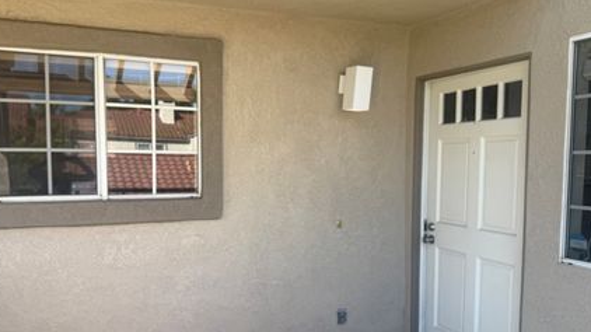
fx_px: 486
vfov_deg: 37.6
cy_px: 193
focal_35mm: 31
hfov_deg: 62.5
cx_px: 262
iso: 80
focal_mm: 6.76
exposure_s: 1/695
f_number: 1.78
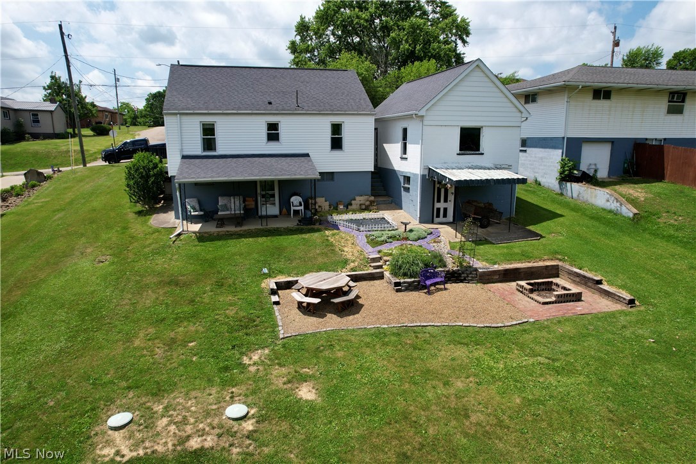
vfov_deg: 57.2
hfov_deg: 78.6
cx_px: 348
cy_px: 232
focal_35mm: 22
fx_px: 425
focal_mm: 8.38
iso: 100
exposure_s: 1/2000
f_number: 2.8
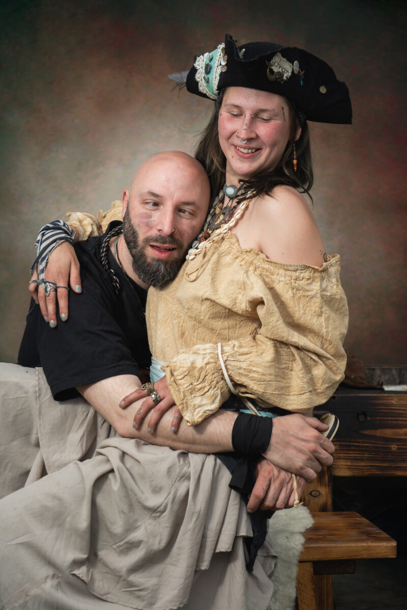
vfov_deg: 10.9
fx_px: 3205
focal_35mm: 189
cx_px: 204
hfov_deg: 7.3
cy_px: 305
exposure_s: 1/200
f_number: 5.6
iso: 100
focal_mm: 126
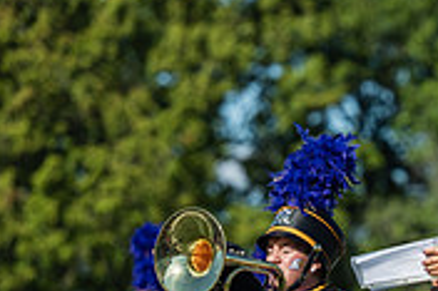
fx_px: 5215
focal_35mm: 429
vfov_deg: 3.2
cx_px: 515
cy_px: 364
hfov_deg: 4.8
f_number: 3.2
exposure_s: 1/1250
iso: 80
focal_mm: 130
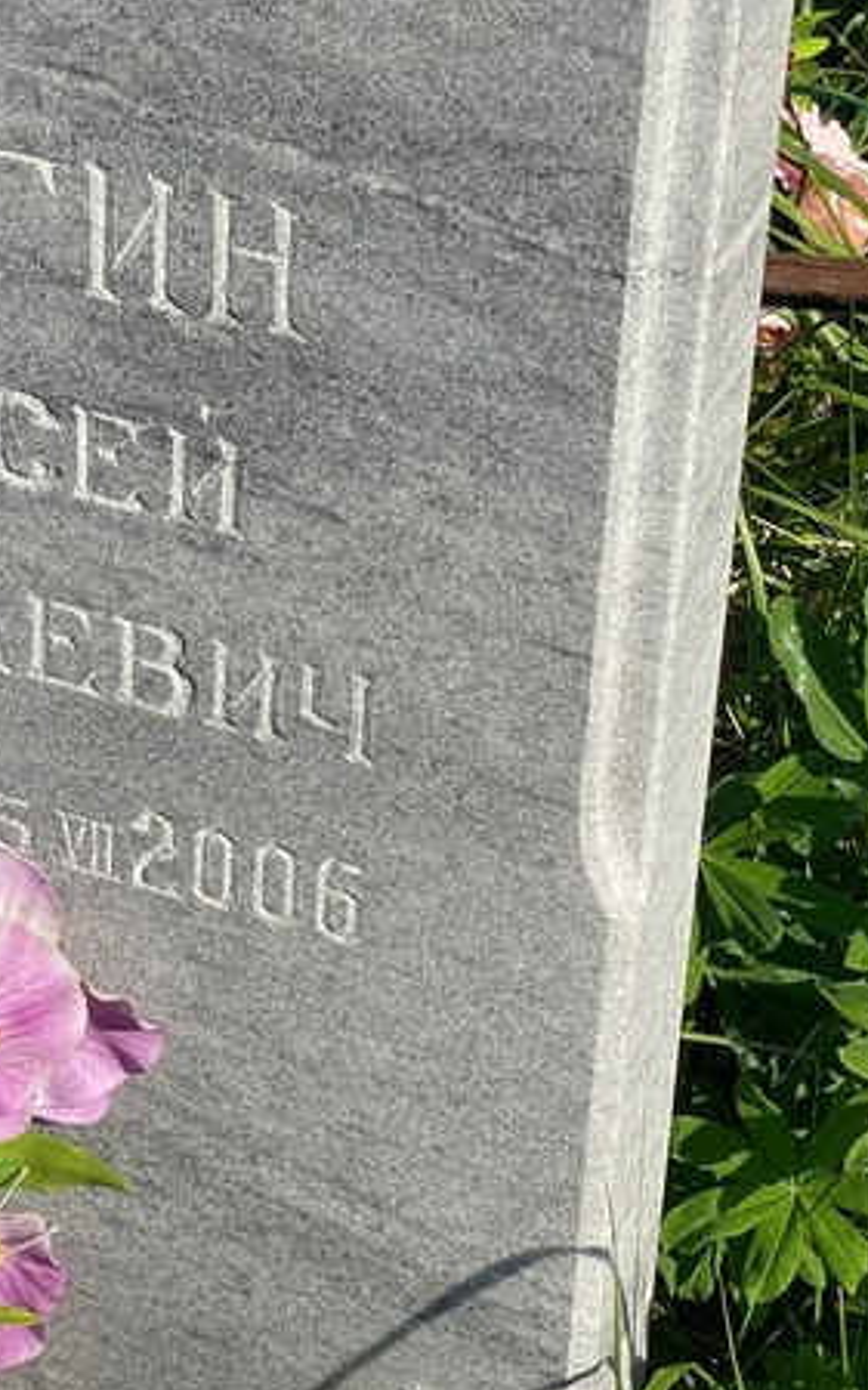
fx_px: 3712
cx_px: 49
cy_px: 578
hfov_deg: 13.2
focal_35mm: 98
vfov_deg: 21.2
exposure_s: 1/1453
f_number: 2
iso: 20
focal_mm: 6
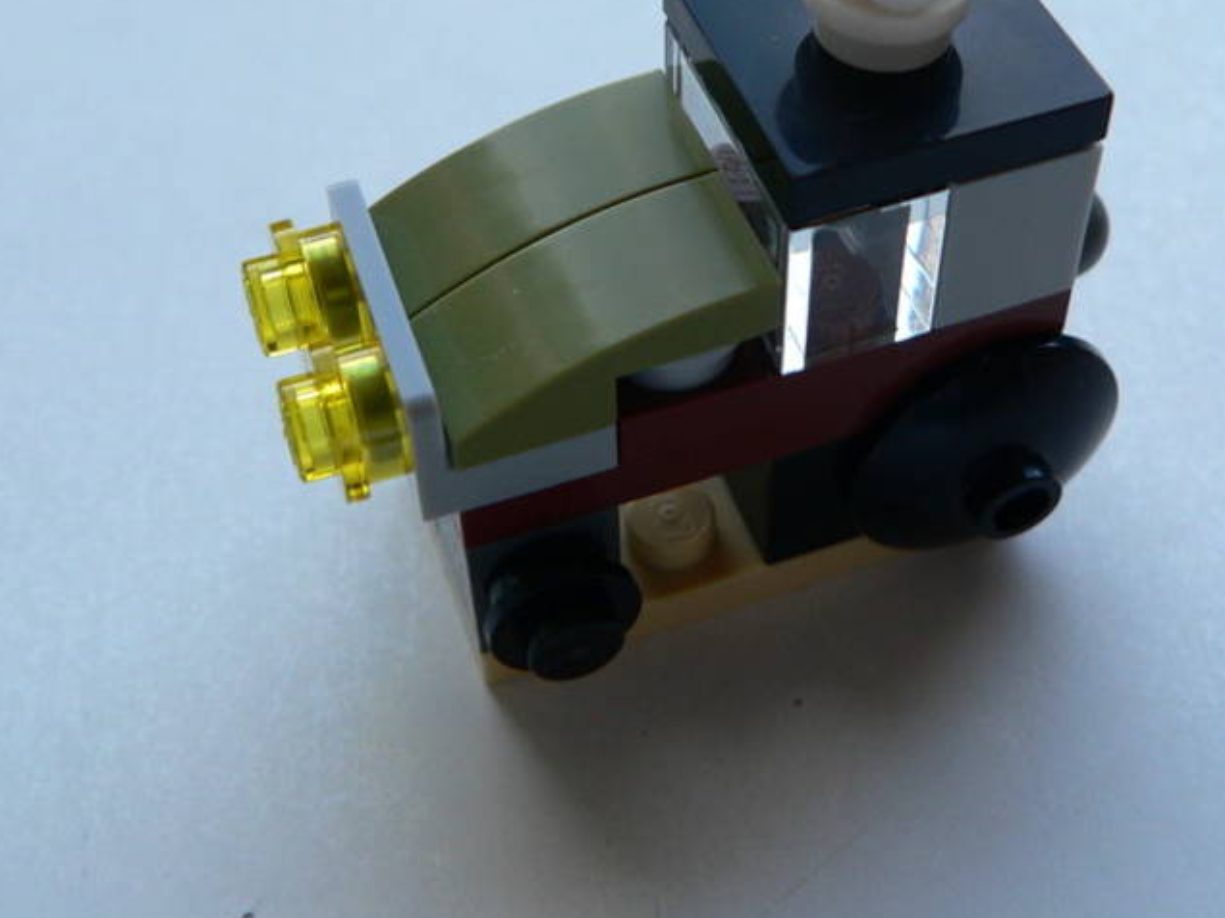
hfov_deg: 37.4
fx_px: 1804
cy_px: 283
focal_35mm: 51
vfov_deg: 28.3
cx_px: 687
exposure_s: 1/60
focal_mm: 6
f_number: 2.8
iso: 100
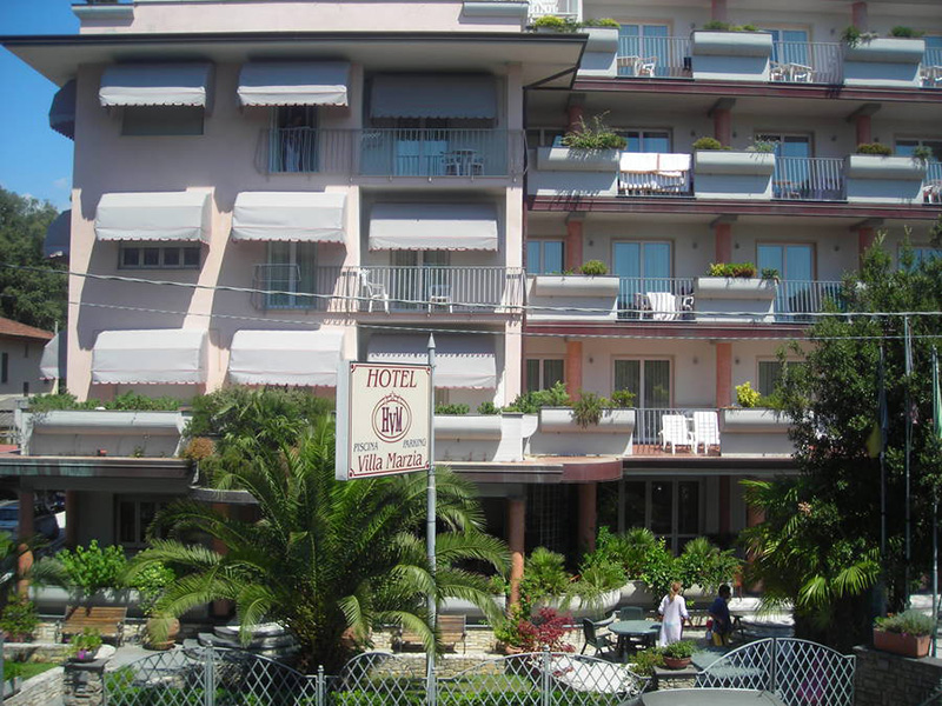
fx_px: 1034
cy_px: 353
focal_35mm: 38
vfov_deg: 37.7
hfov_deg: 49.0
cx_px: 471
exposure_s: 1/162
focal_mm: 6.3
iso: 50
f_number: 6.4
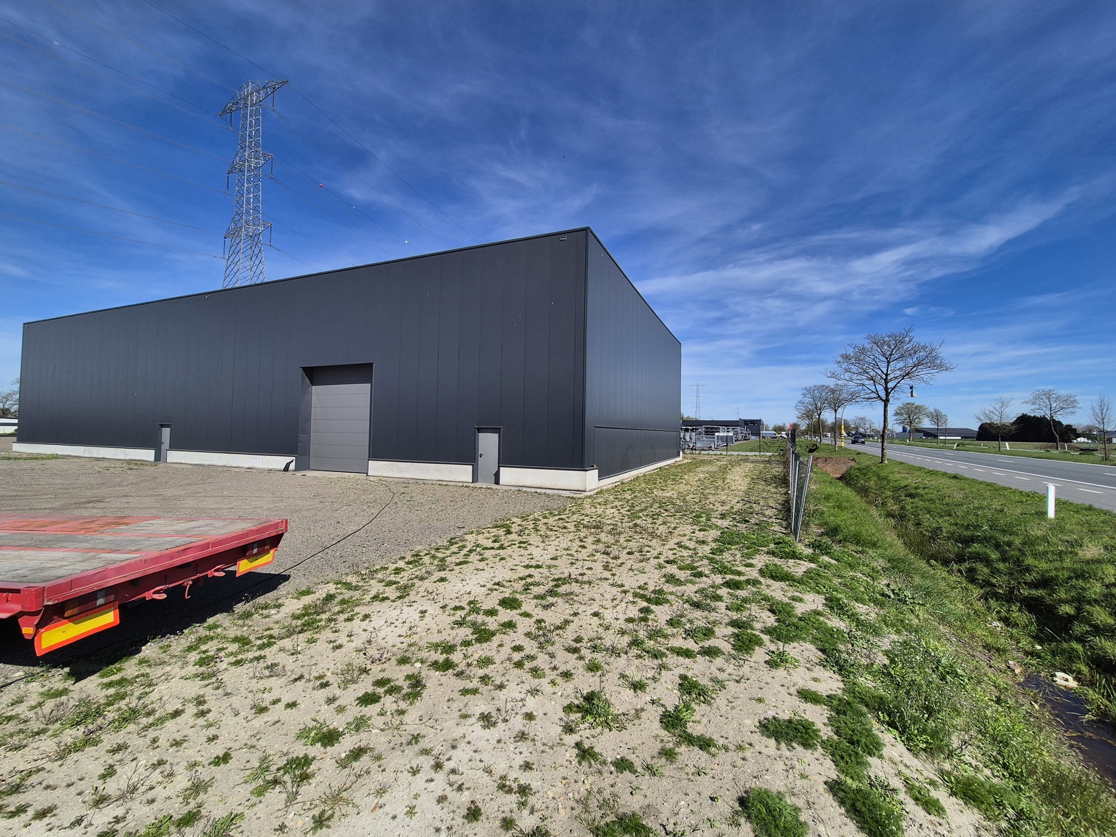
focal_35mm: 13
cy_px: 418
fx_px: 419
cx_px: 558
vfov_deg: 89.9
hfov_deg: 106.2
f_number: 2.2
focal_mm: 2.2
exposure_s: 1/2536
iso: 50
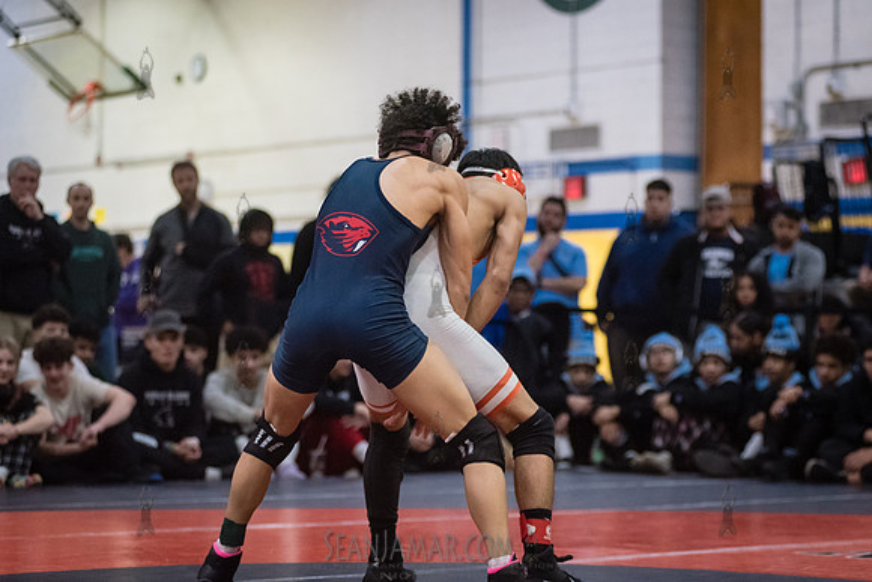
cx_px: 453
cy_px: 292
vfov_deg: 12.8
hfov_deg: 19.1
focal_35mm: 107
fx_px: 2588
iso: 8000
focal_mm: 100
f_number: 3.2
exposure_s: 1/640
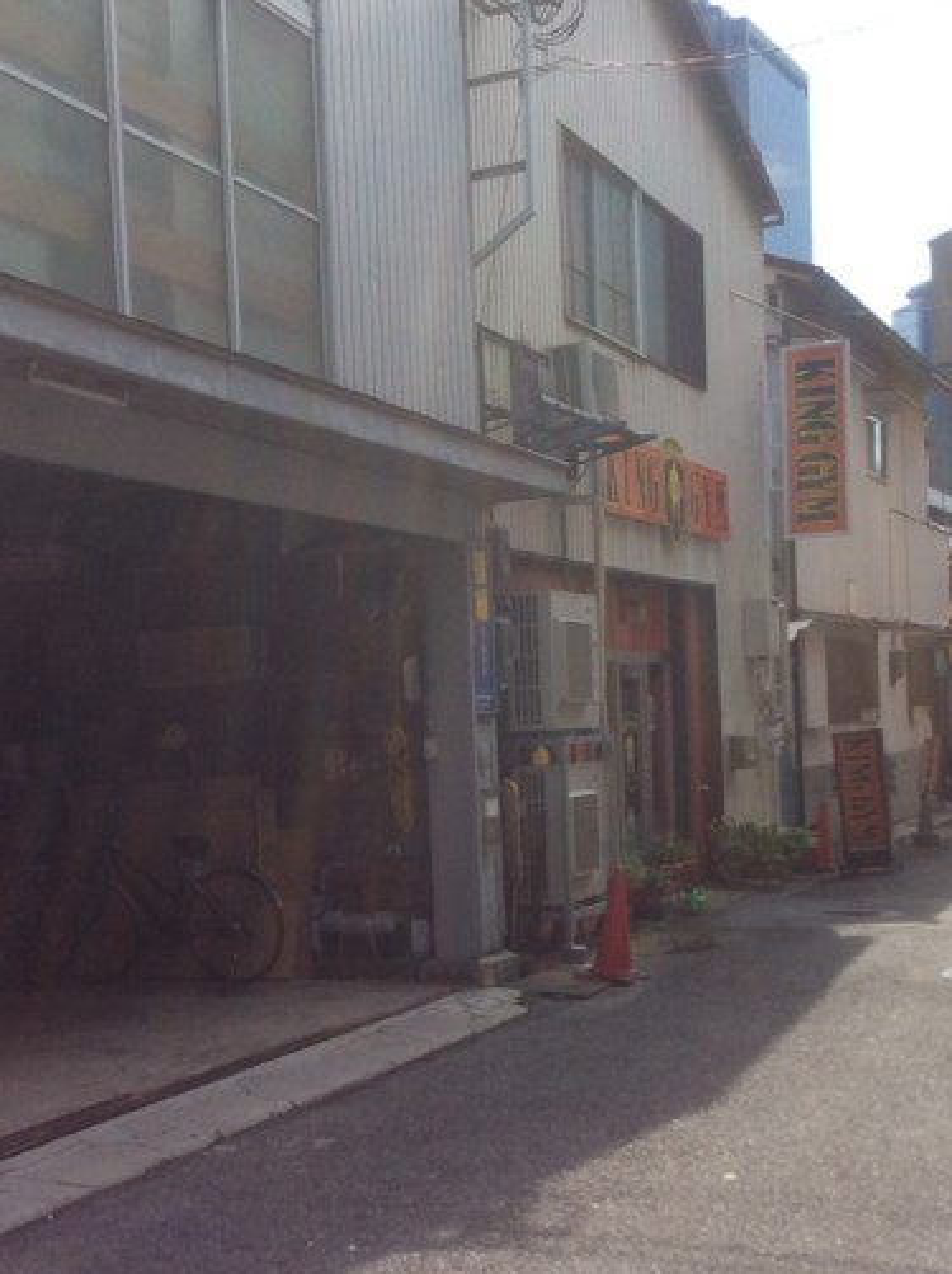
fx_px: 1875
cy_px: 792
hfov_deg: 28.4
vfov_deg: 37.3
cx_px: 373
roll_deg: +3.5
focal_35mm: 51
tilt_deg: -2.8
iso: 32
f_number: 2.4
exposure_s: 1/937
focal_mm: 3.3
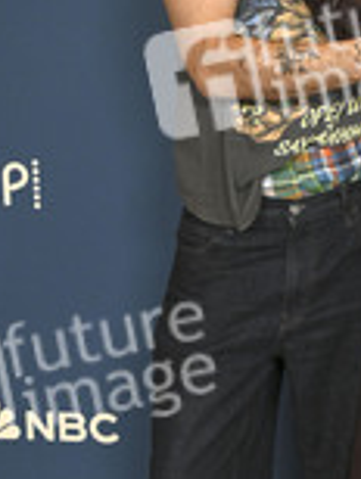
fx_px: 1900
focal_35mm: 137
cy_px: 221
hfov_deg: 10.7
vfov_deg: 14.4
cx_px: 395
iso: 2000
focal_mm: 55
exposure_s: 1/320
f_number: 5.6
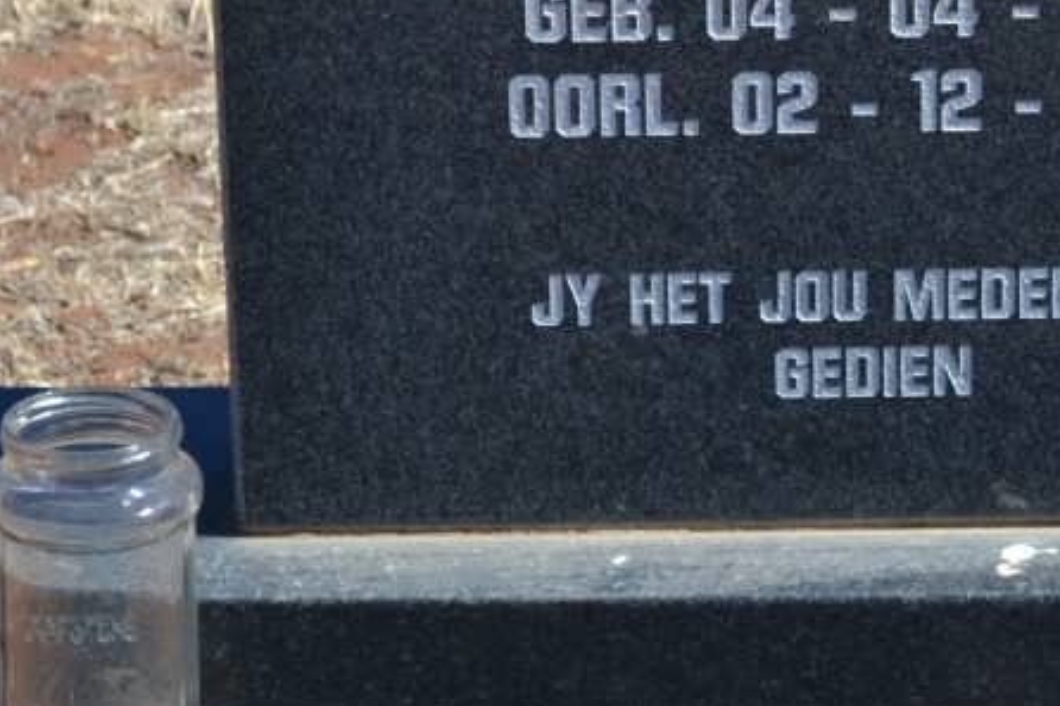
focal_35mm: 210
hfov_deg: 9.8
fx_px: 6181
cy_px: -138
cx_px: 891
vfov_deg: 6.5
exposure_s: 1/125
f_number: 5.6
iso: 125
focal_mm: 52
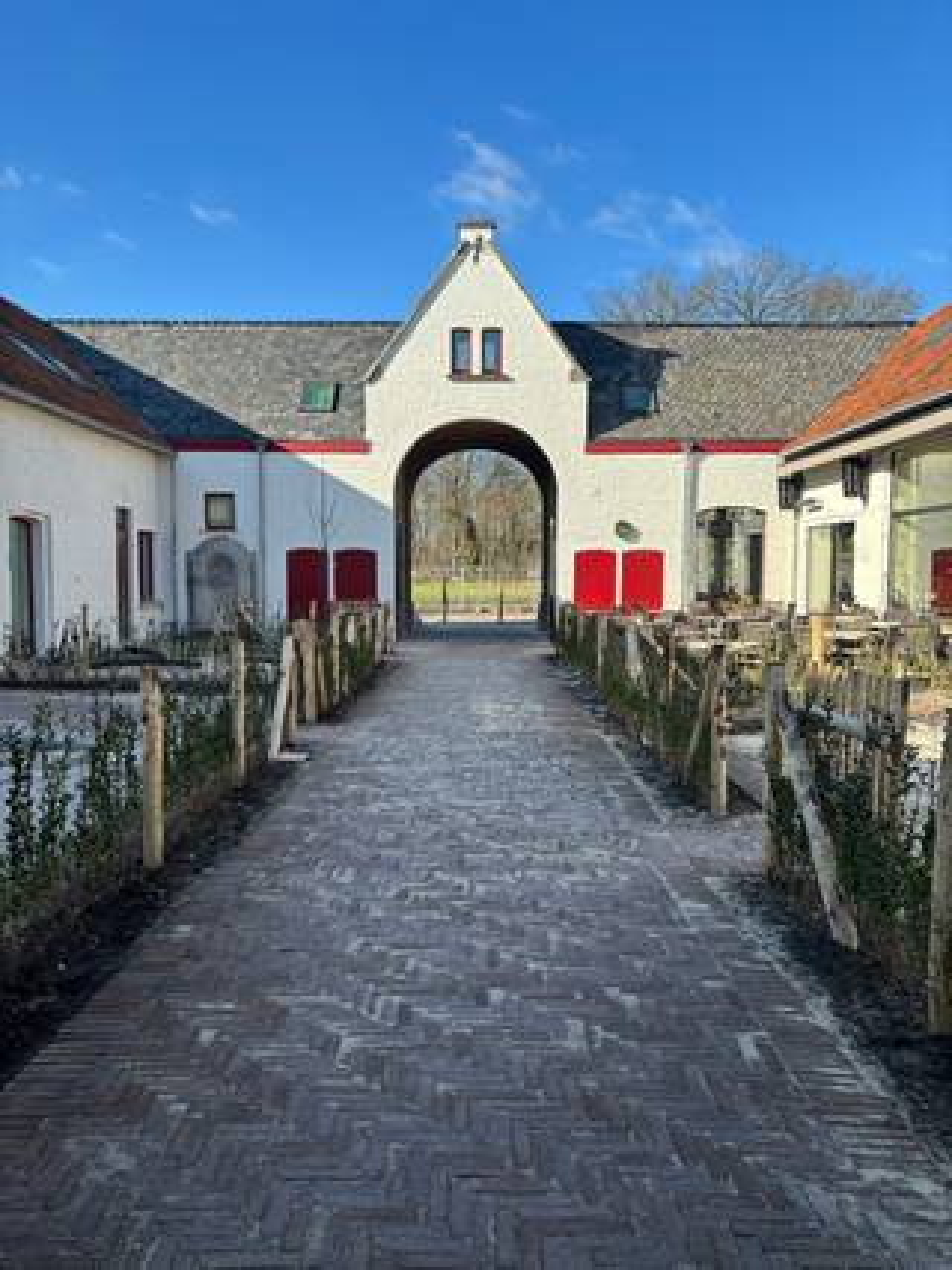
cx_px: 476
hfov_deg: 53.0
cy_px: 635
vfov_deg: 67.3
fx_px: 954
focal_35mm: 26
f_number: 1.6
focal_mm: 5.96
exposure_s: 1/1567
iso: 50
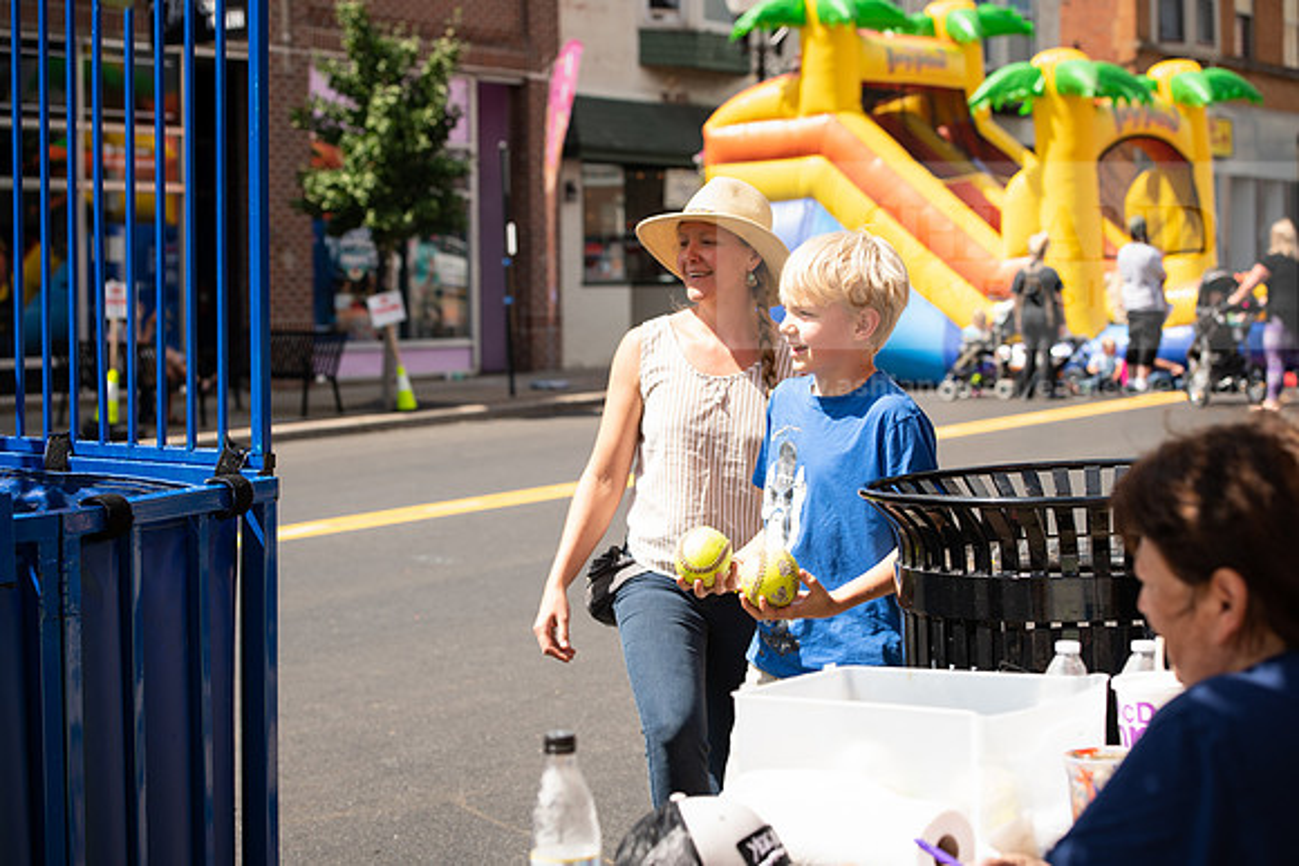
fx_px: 3681
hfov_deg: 20.0
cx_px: 650
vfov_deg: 13.4
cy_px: 433
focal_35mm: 102
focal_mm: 102
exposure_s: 1/320
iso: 125
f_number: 5.6
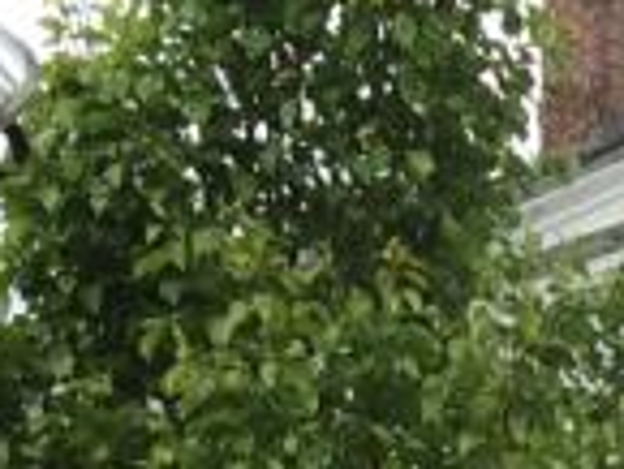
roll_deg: -0.1
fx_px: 3698
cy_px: 1648
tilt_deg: -3.0
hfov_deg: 8.5
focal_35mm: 205
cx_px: 1696
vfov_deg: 6.3
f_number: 2.2
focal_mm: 4.15
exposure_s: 1/513
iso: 32
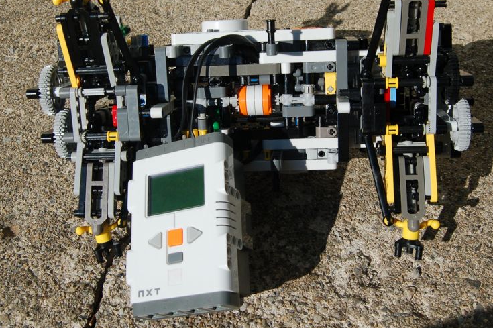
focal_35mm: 49
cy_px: 123
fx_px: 671
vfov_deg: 27.4
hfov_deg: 40.3
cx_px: 265
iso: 200
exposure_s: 1/640
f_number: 8
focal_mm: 24
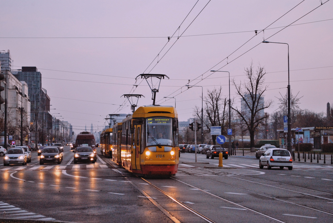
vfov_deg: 16.6
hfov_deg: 24.6
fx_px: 764
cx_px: 166
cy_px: 112
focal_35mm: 82
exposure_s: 1/160
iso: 720
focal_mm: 55
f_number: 5.6
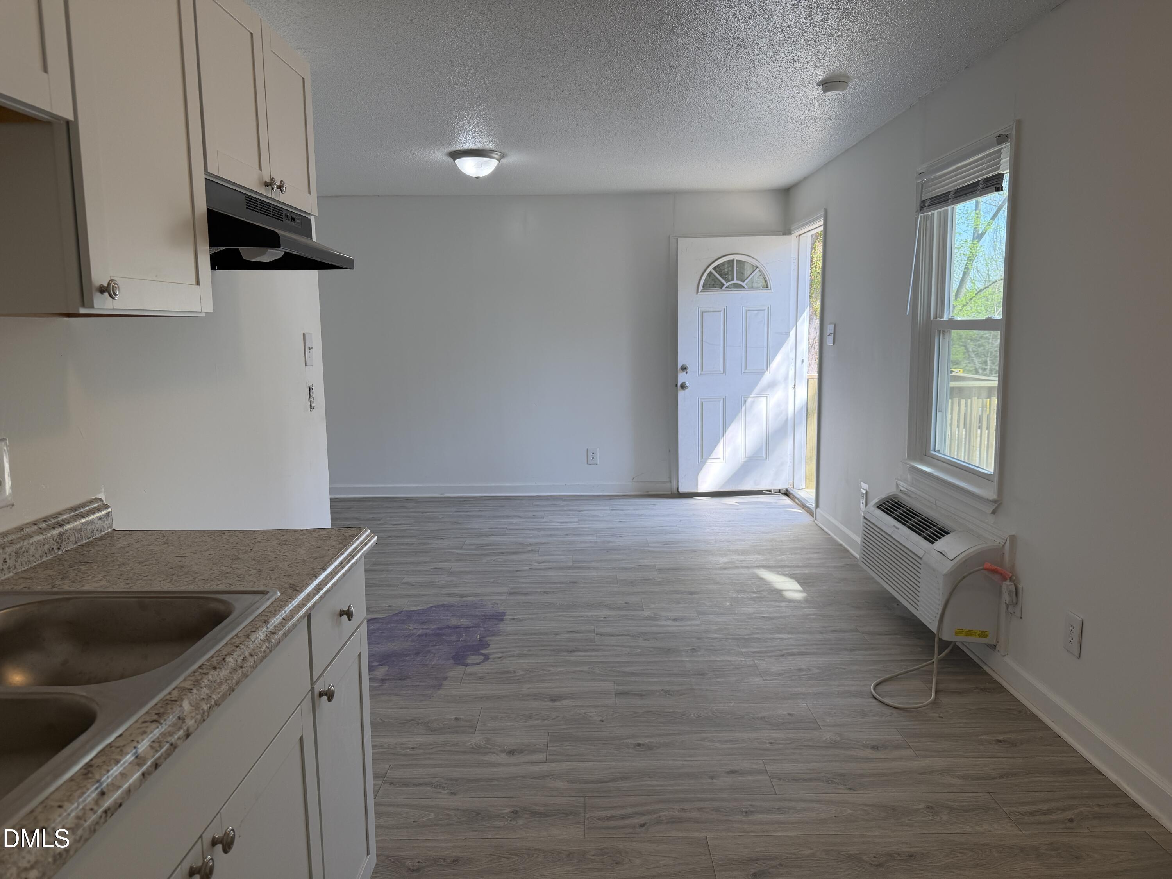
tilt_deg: -5.4
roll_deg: +1.3
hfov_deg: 71.6
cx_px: 586
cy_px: 440
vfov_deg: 56.8
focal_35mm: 24
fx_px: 813
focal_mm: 6.76
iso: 80
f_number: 1.78
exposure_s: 1/257
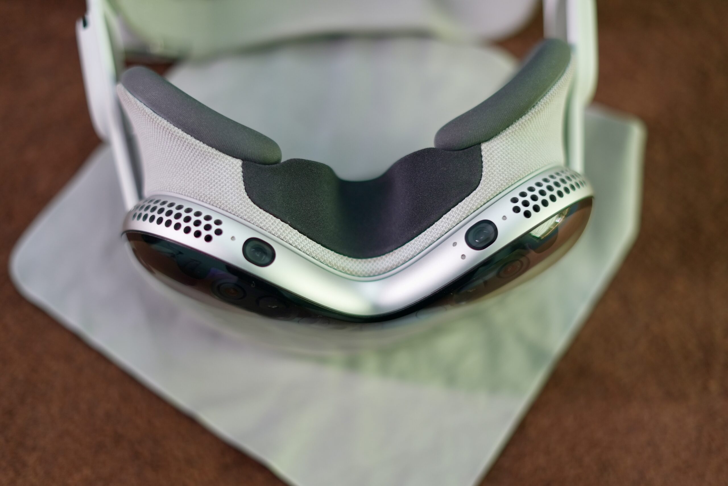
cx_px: 364
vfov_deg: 27.0
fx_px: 1012
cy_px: 243
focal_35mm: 50
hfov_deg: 39.6
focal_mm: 50
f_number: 1.8
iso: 400
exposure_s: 1/100
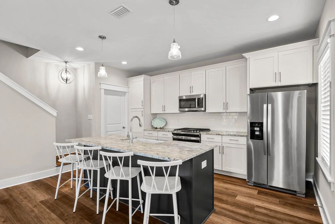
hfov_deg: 96.7
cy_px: 112
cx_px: 168
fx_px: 149
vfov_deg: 73.8
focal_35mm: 16
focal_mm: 16
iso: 400
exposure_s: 1/1.67
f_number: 9
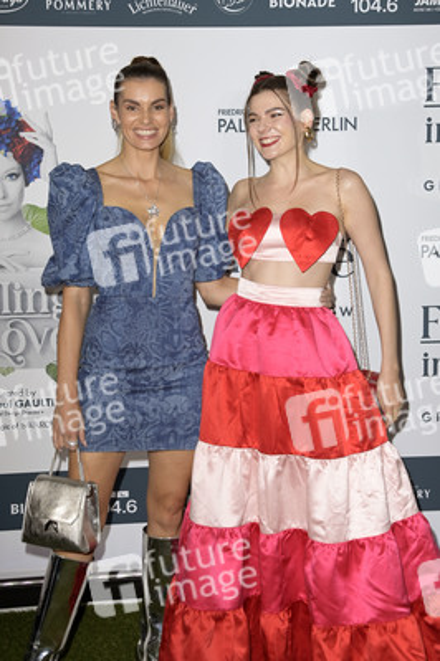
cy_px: 330
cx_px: 220
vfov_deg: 43.6
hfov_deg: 29.8
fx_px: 826
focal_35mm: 45
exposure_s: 1/250
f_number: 6.3
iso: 640
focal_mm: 45
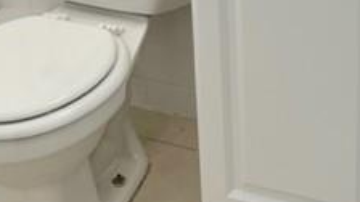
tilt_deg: -18.3
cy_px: -107
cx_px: 186
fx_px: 773
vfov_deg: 13.9
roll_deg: +3.7
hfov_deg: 26.2
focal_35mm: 81
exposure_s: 1/120
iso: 50
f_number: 1.6
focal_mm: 5.1
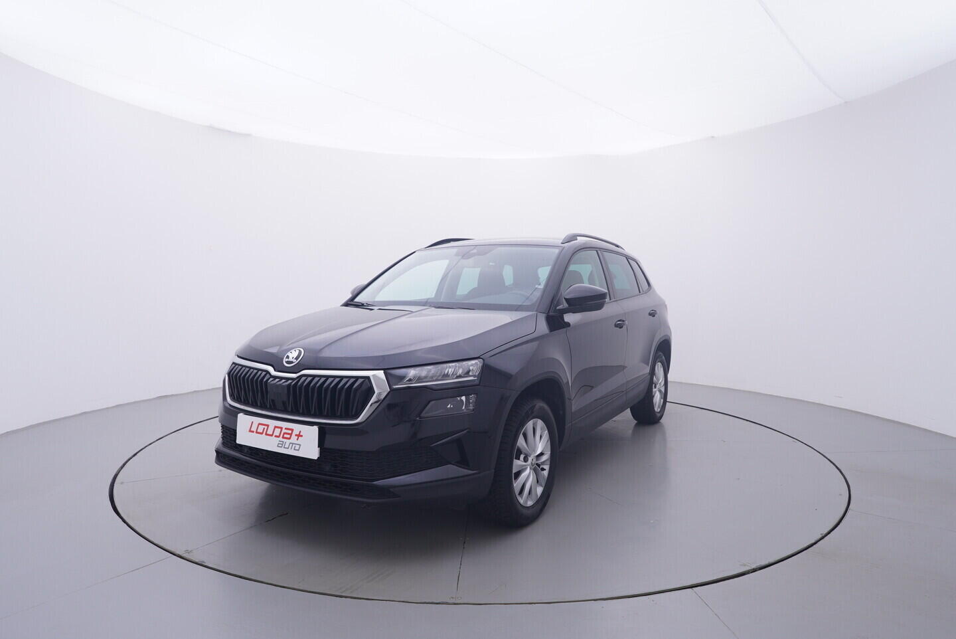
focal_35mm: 22
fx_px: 598
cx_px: 478
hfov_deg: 77.3
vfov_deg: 56.2
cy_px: 320
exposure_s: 1/80
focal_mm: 15
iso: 200
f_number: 5
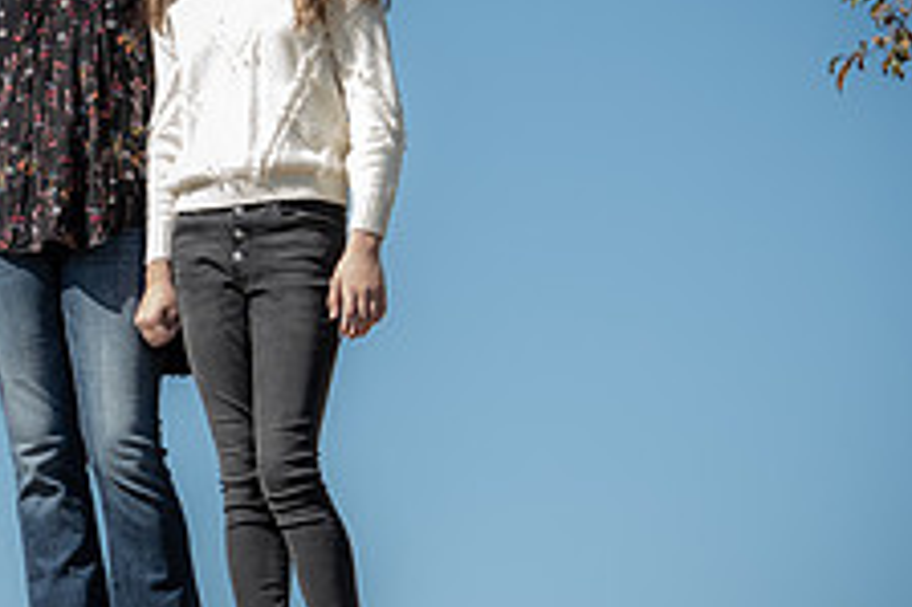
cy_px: 224
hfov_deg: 5.9
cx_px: -69
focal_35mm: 350
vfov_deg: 3.9
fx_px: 8860
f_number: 5
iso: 50
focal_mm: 135
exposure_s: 1/250
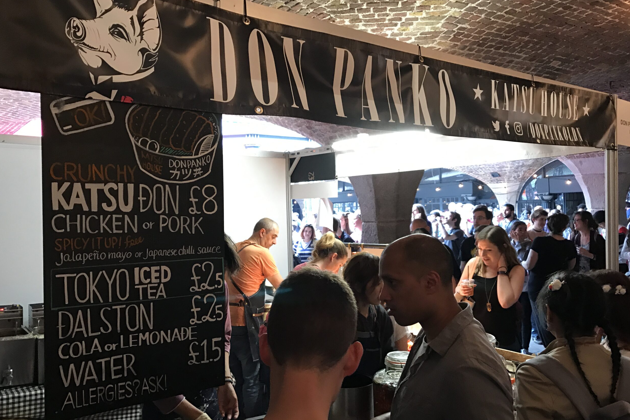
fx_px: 525
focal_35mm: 30
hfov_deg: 61.9
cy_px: 224
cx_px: 311
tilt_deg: -0.9
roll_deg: +2.0
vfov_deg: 43.6
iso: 80
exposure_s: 1/17
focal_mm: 3.99
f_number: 1.8
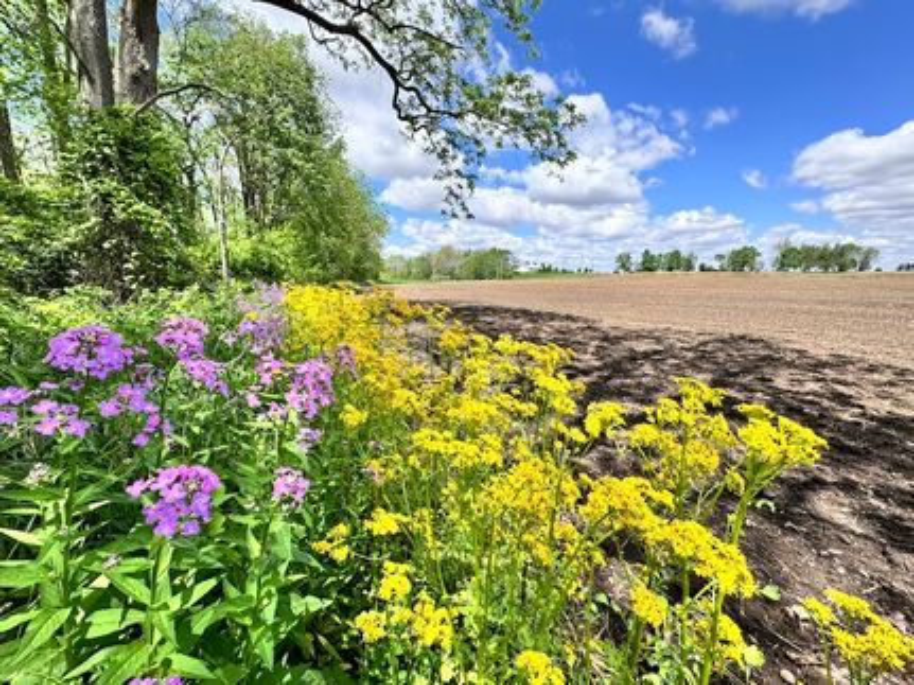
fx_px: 370
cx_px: 457
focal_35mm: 14
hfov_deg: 102.1
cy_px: 342
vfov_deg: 85.6
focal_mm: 2.22
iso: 50
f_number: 2.2
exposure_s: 1/1277
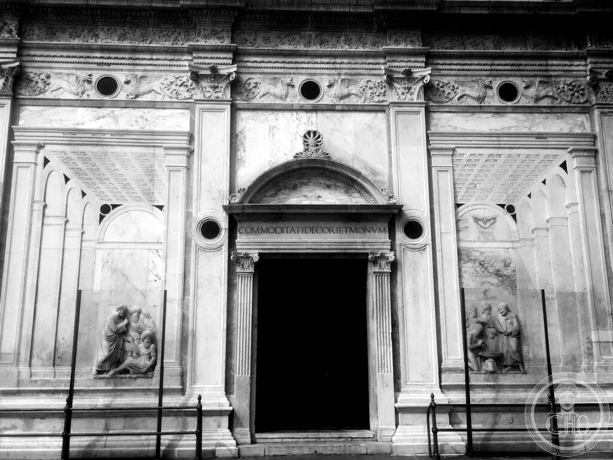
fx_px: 514
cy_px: 230
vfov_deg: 48.2
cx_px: 306
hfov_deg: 61.7
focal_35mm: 29
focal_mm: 4.15
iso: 32
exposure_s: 1/1364
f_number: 2.2
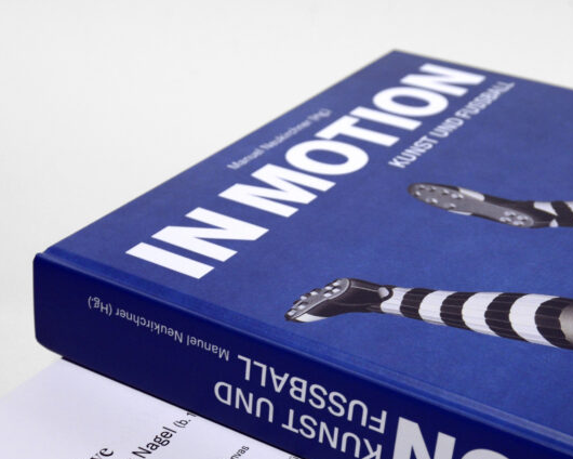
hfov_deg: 27.5
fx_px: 1170
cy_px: 369
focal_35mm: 69
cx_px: 276
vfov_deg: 21.9
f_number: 8
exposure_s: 1/200
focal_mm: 38
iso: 1000
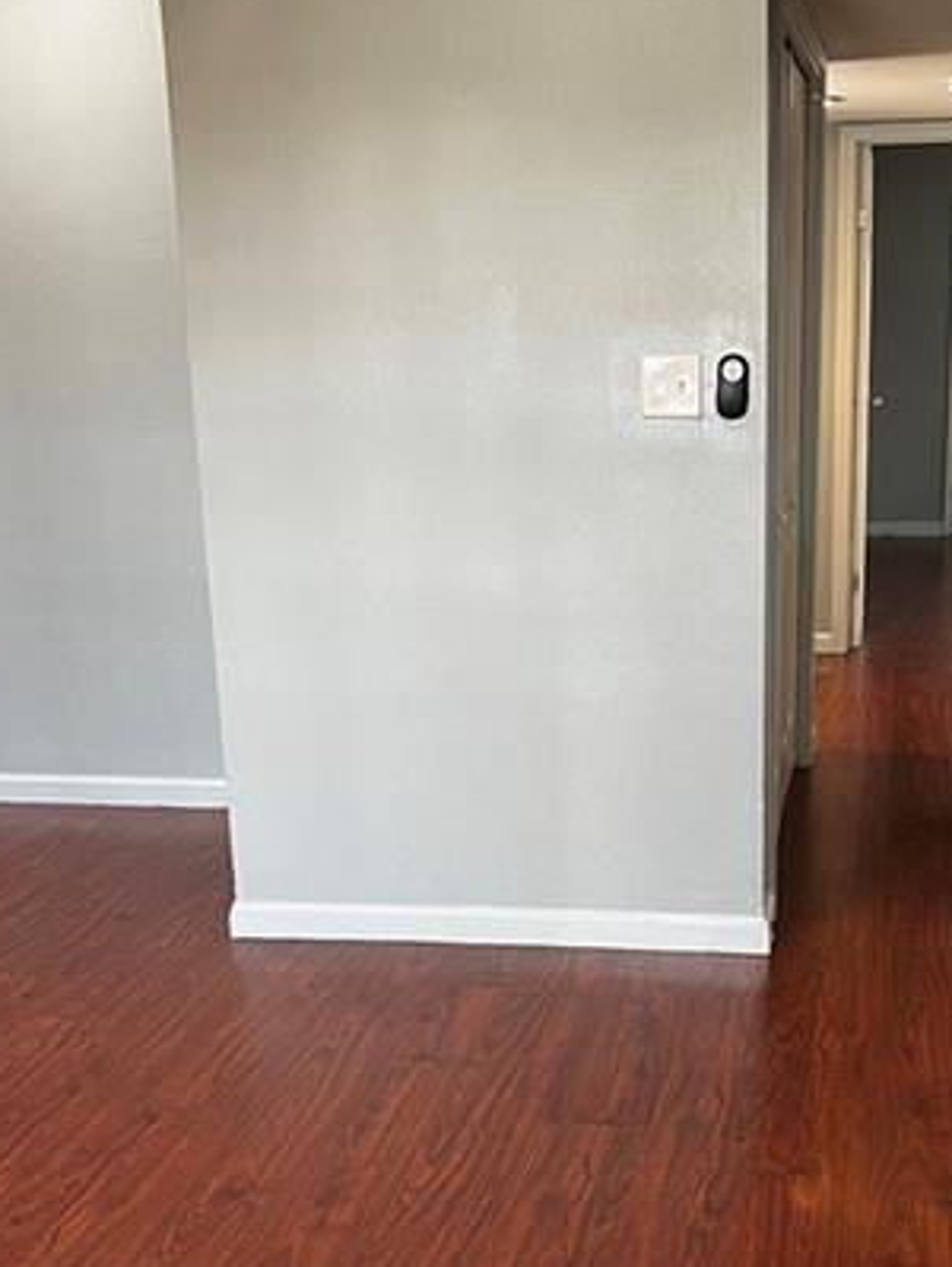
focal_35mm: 50
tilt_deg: -15.9
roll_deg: +0.0
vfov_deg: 37.7
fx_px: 1831
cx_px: 670
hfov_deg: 28.9
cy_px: 845
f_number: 1.5
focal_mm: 5.7
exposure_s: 1/60
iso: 100
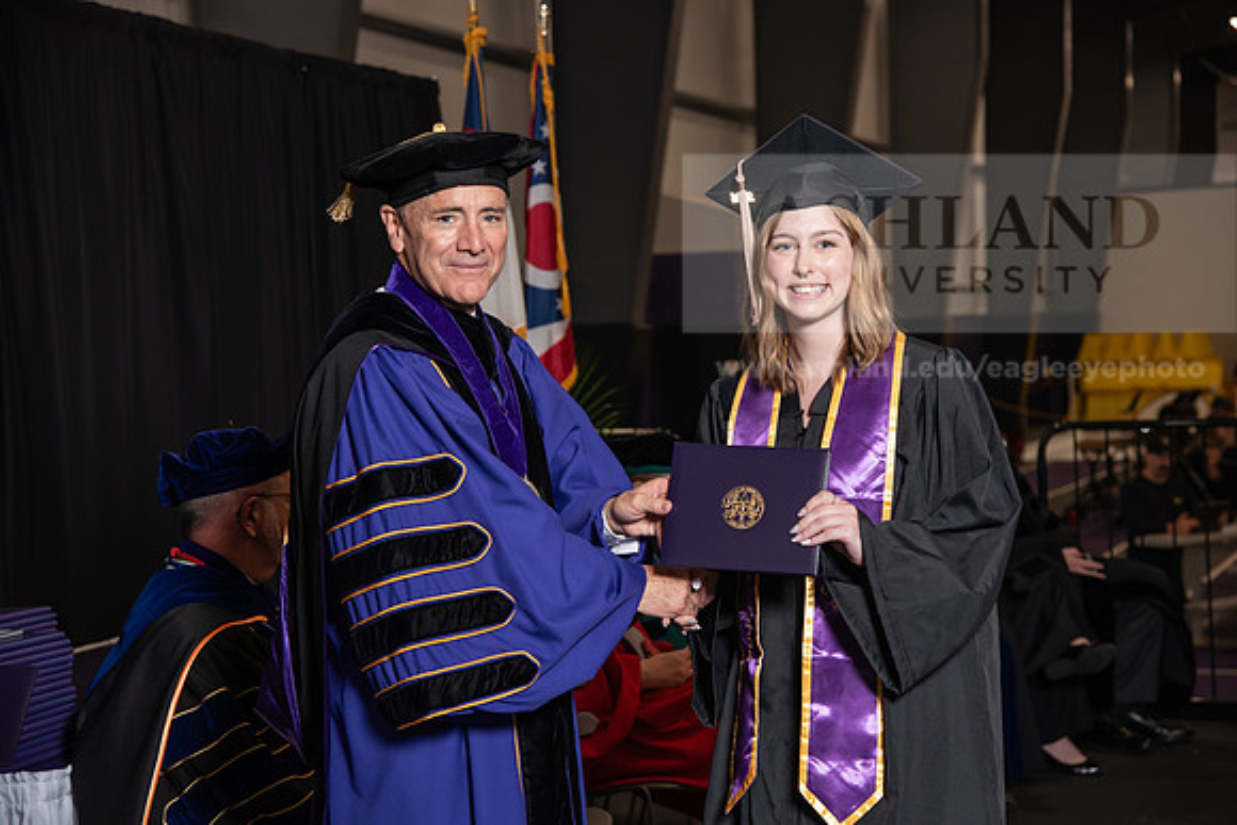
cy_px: 412
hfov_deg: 26.0
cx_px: 618
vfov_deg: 17.5
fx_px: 2681
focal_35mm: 78
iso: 1000
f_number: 5
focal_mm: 78
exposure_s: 1/200
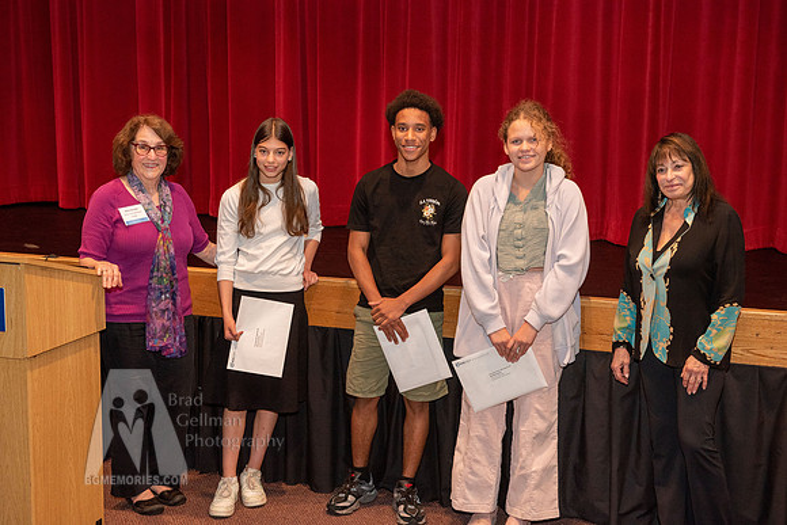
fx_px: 1268
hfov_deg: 34.5
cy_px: 262
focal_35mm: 58
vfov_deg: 23.4
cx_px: 394
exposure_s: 1/100
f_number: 4.5
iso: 1600
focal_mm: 58
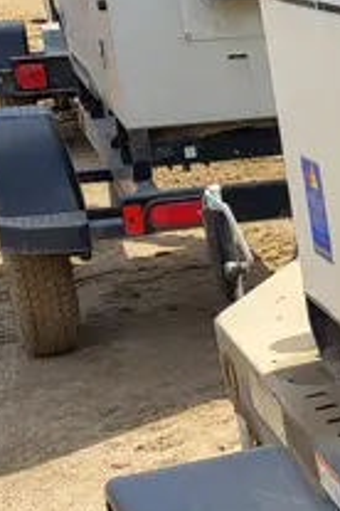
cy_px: 441
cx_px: 658
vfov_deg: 20.9
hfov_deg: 12.7
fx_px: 1360
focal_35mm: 96
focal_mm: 5.4
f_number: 1.8
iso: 40
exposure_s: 1/1563
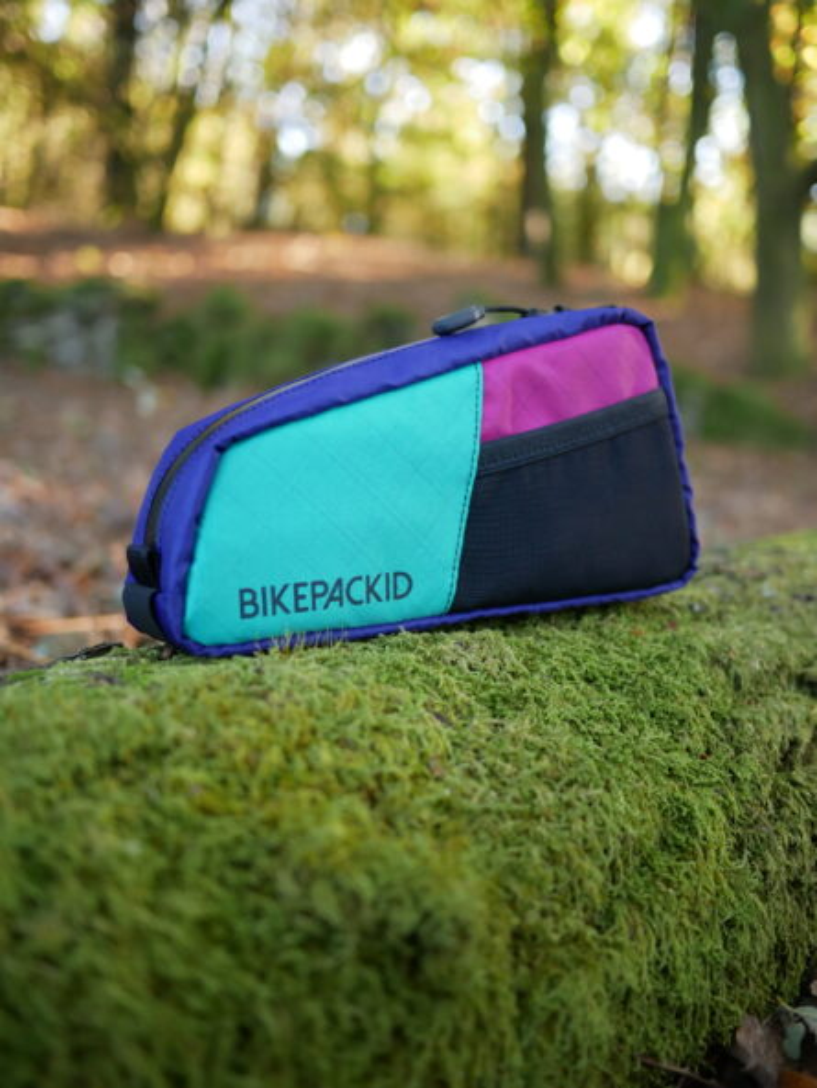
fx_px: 1258
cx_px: 408
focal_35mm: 40
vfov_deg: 46.8
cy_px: 544
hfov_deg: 36.0
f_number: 1.7
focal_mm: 20
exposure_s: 1/160
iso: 400
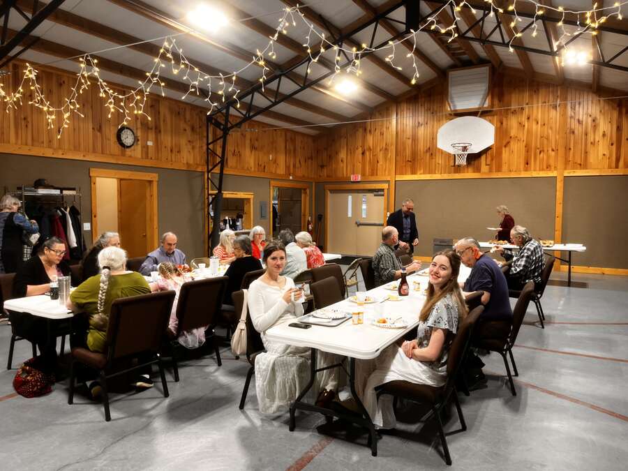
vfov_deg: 53.1
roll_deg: +0.5
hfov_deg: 67.3
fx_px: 472
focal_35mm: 26
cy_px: 236
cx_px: 314
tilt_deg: +0.8
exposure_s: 1/60
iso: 64
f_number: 1.6
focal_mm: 5.1
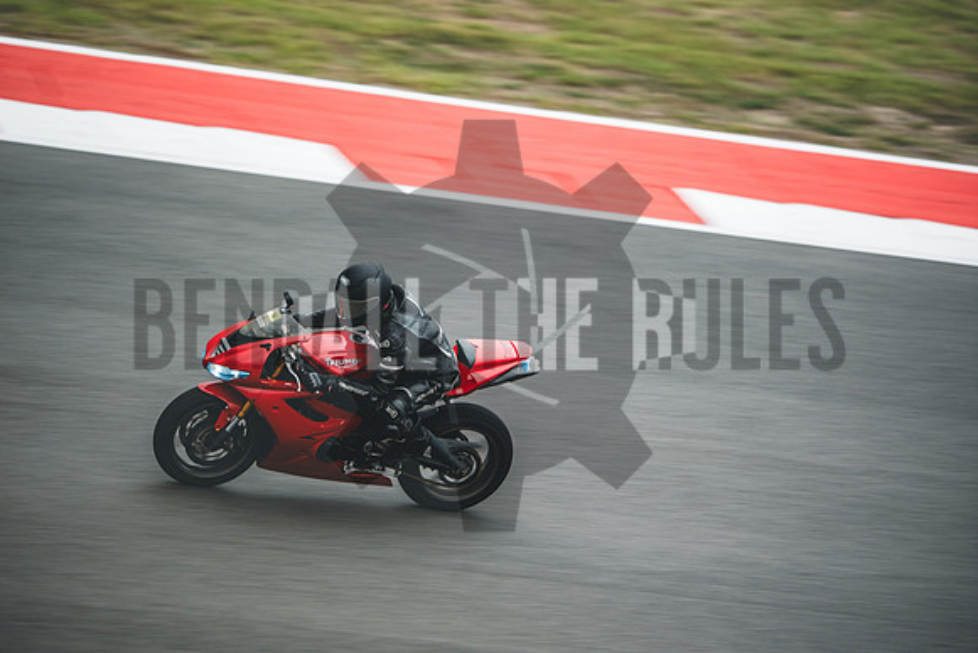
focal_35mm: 300
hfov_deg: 6.9
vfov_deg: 4.6
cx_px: 489
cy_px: 326
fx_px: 8152
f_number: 2
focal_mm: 200
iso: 200
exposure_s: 1/200
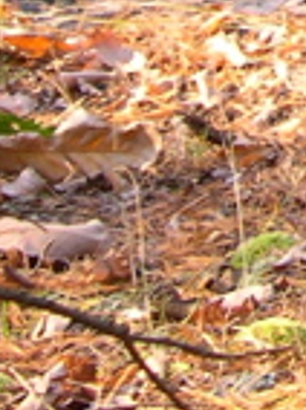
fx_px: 2707
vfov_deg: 8.2
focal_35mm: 229
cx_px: 879
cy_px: -429
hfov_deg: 6.0
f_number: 2.8
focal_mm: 8
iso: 100
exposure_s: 1/39.3
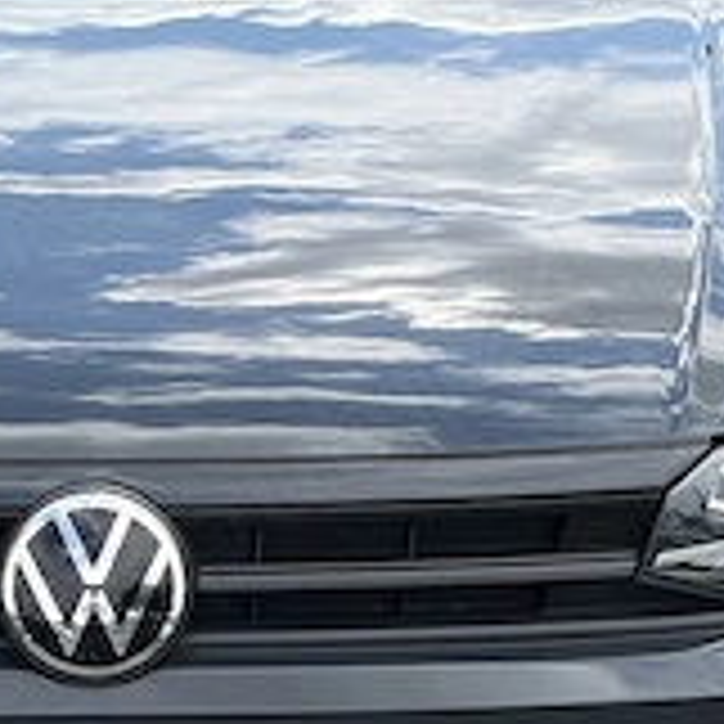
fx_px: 4046
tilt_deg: -9.7
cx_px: 139
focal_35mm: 171
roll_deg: +0.9
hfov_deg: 10.2
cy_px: 414
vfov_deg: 10.2
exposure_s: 1/1626
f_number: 1.6
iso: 40
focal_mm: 5.96
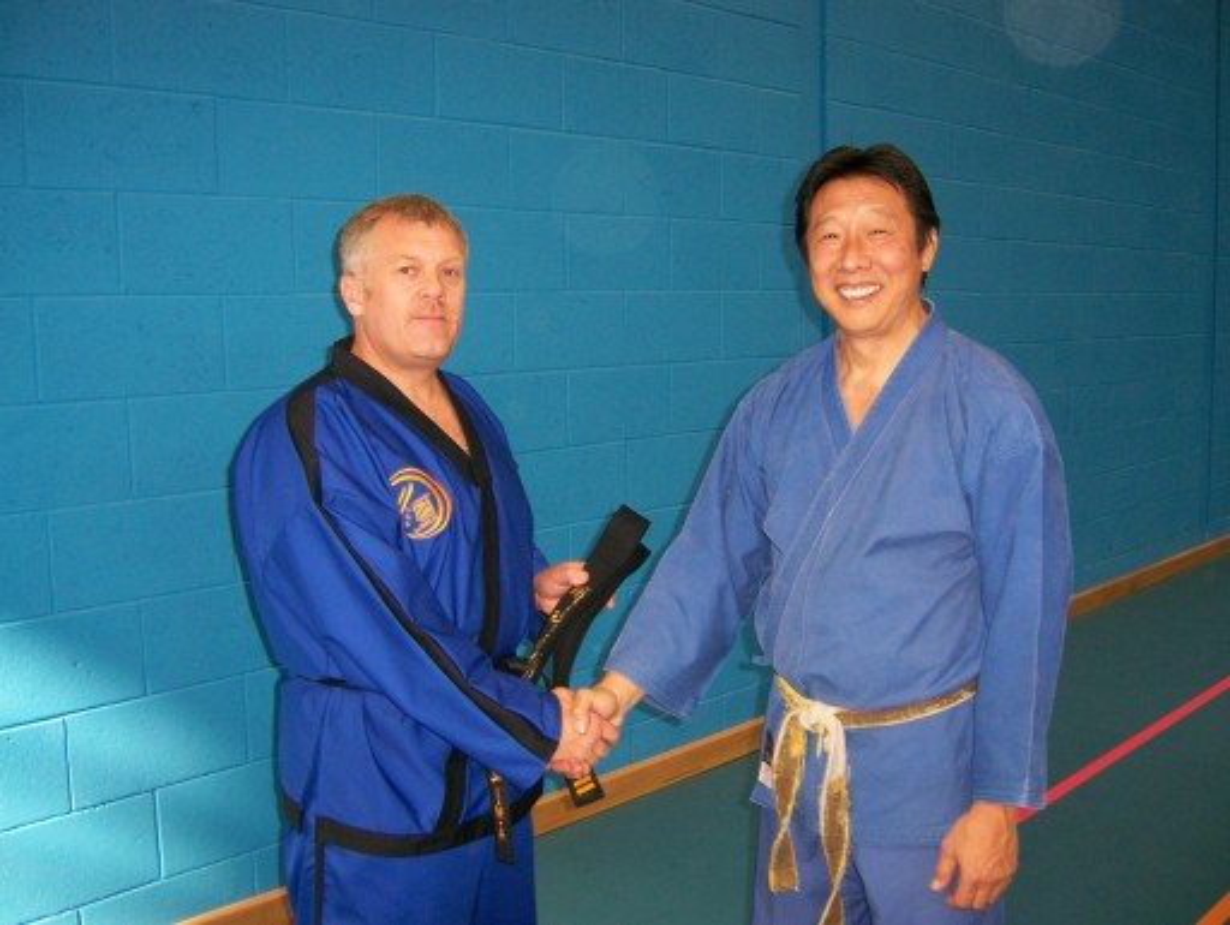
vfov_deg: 39.7
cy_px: 462
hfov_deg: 51.3
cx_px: 615
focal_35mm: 36
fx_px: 1280
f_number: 2.8
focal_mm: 6
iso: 125
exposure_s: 1/60
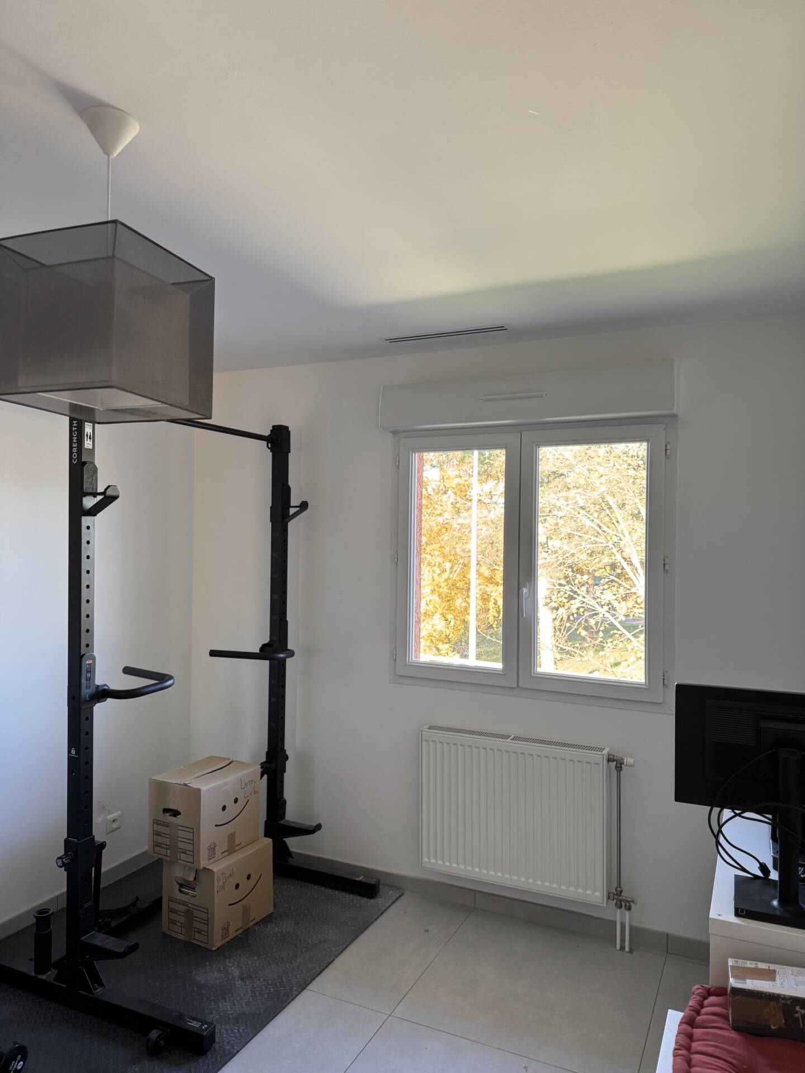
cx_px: 402
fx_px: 744
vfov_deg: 71.6
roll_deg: -0.3
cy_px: 536
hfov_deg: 56.8
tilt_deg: +0.7
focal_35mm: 24
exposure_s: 1/121
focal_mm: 6.76
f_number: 1.78
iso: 160
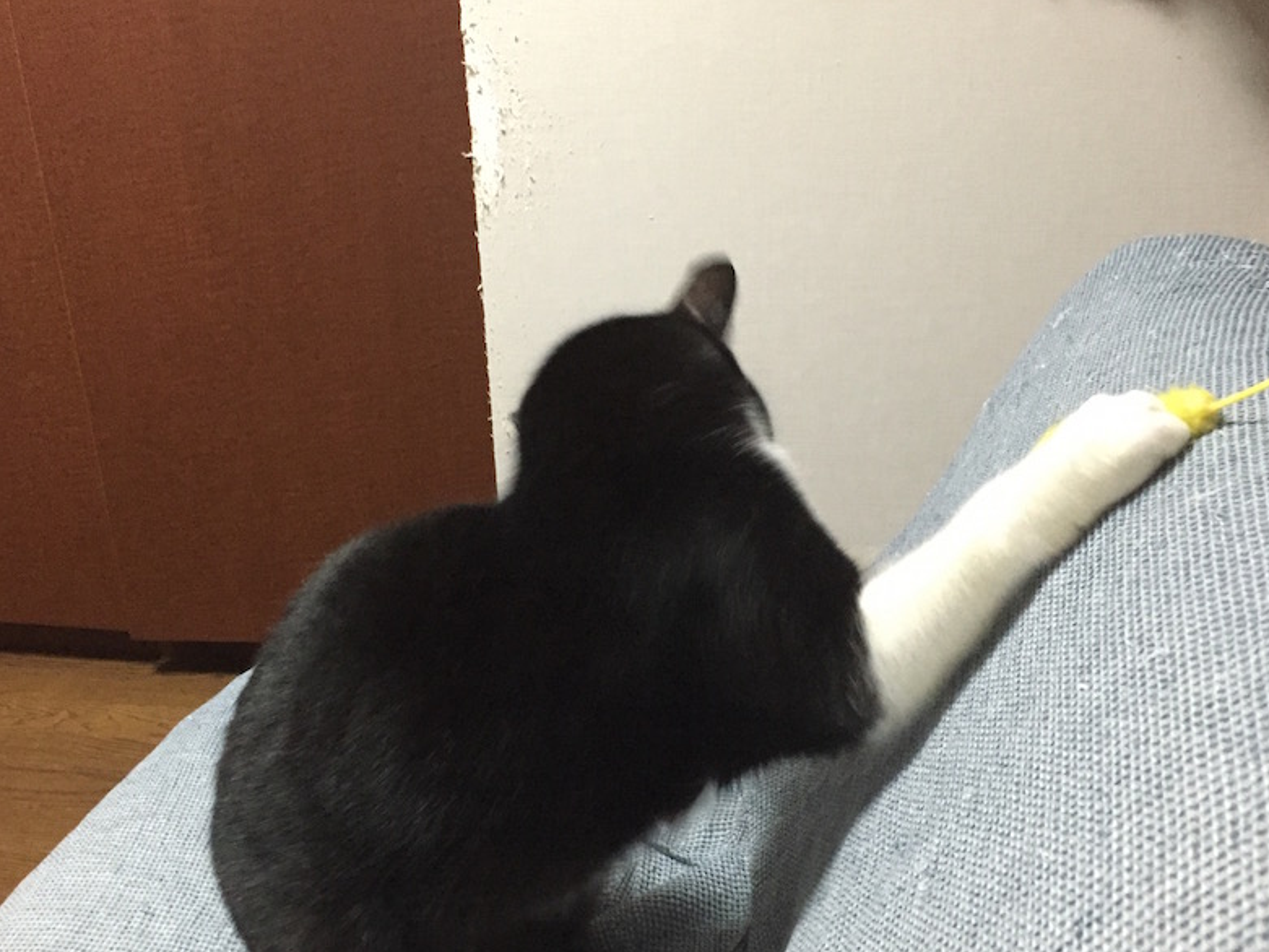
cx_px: 611
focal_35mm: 38
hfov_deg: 49.0
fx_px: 1393
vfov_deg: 37.6
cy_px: 556
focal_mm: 4.15
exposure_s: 1/15
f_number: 2.2
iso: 320
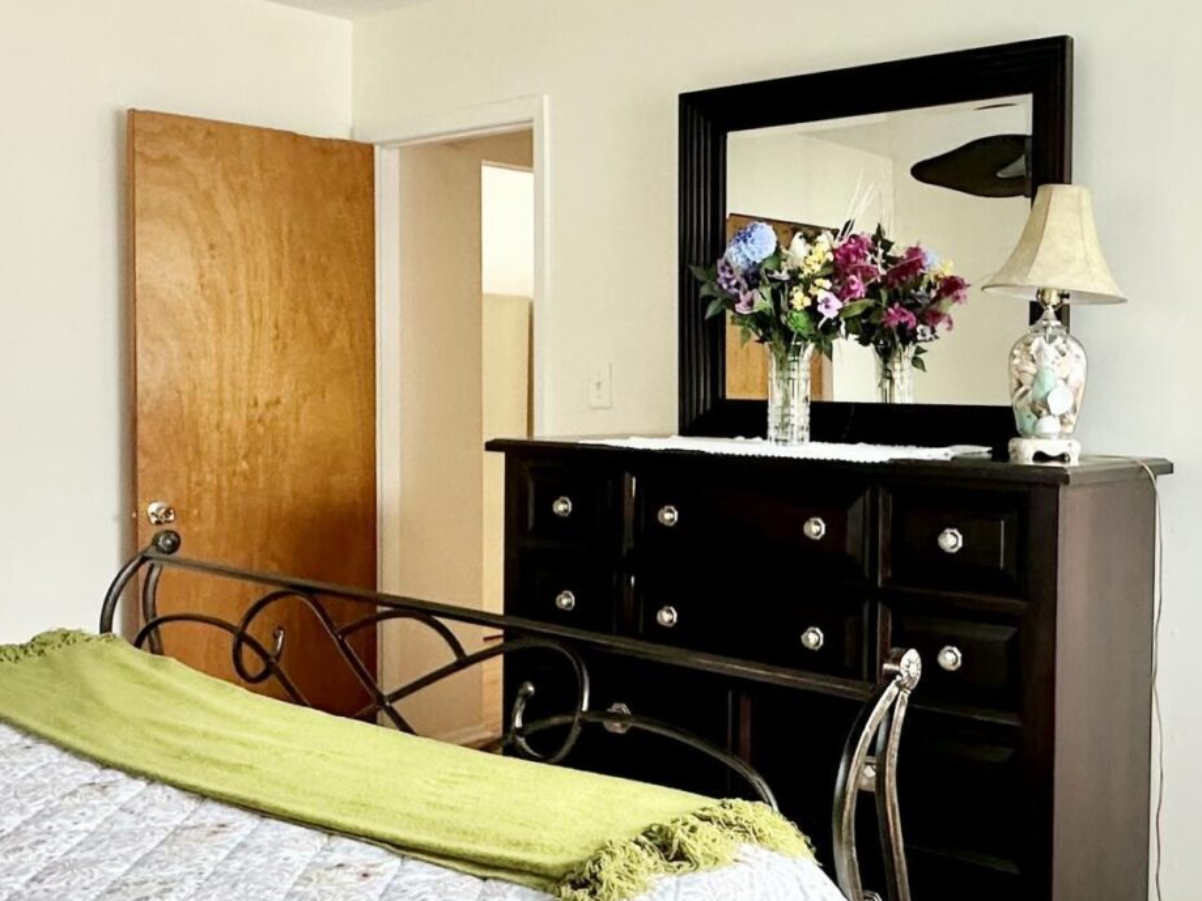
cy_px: 412
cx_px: 772
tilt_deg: -1.7
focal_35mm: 39
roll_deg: -0.5
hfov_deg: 47.3
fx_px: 1354
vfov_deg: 36.8
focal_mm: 2.22
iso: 200
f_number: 2.2
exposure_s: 1/99
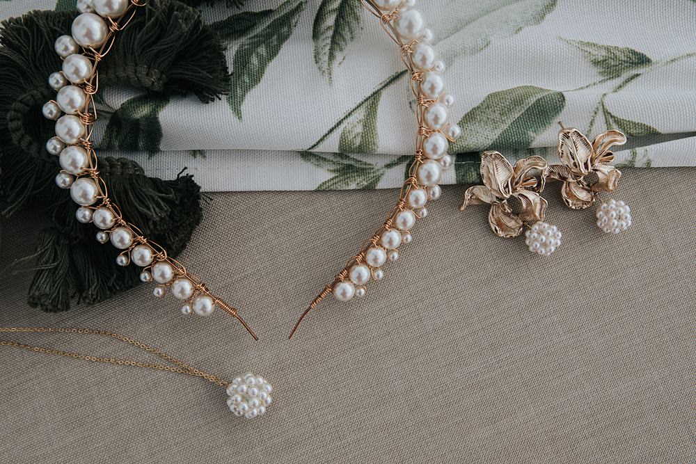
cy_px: 232
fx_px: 696
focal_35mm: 36
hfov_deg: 53.1
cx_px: 348
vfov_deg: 36.9
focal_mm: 24
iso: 250
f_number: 9
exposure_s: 1/320
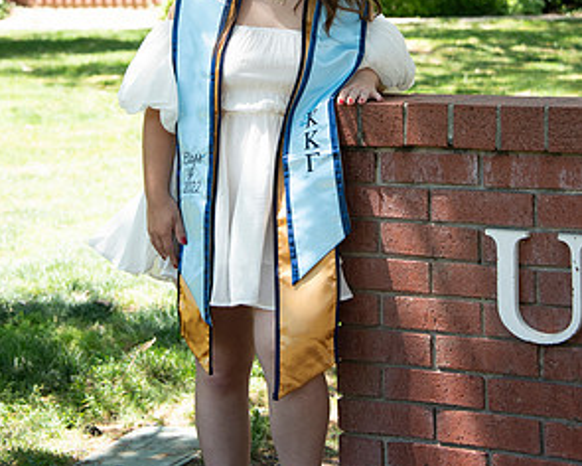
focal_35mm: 103
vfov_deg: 14.8
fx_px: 1774
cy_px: 55
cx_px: 290
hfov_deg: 18.6
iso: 640
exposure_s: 1/320
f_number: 5.6
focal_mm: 72
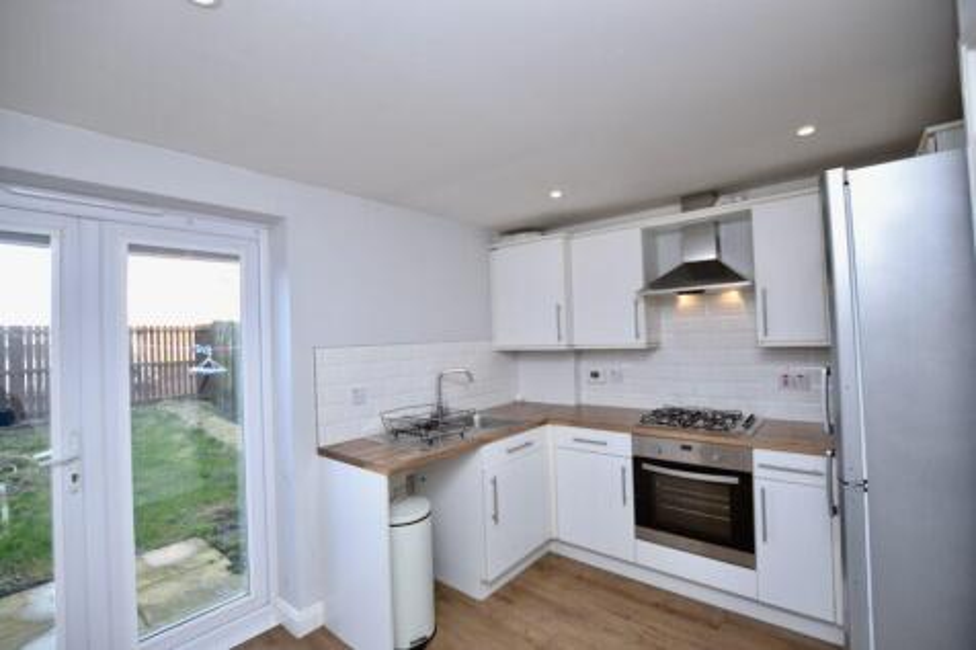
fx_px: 407
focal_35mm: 15
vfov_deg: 77.3
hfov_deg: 100.4
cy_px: 325
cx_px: 488
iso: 280
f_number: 3.5
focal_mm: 10
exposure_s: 1/125
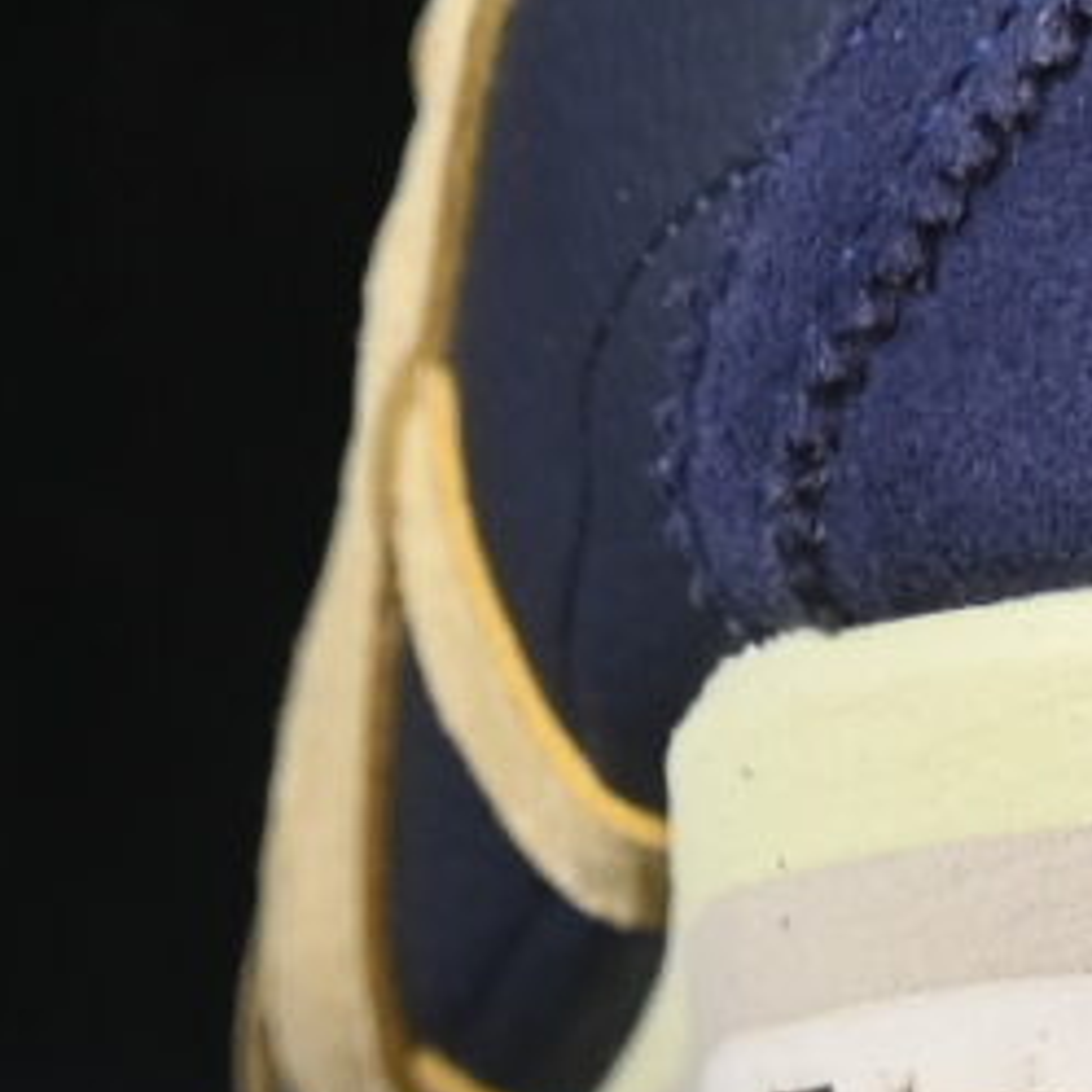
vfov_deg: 2.7
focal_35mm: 656
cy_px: -1178
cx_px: 2719
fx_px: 23413
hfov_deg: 2.6
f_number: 6.3
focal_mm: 50
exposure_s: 1/60
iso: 160
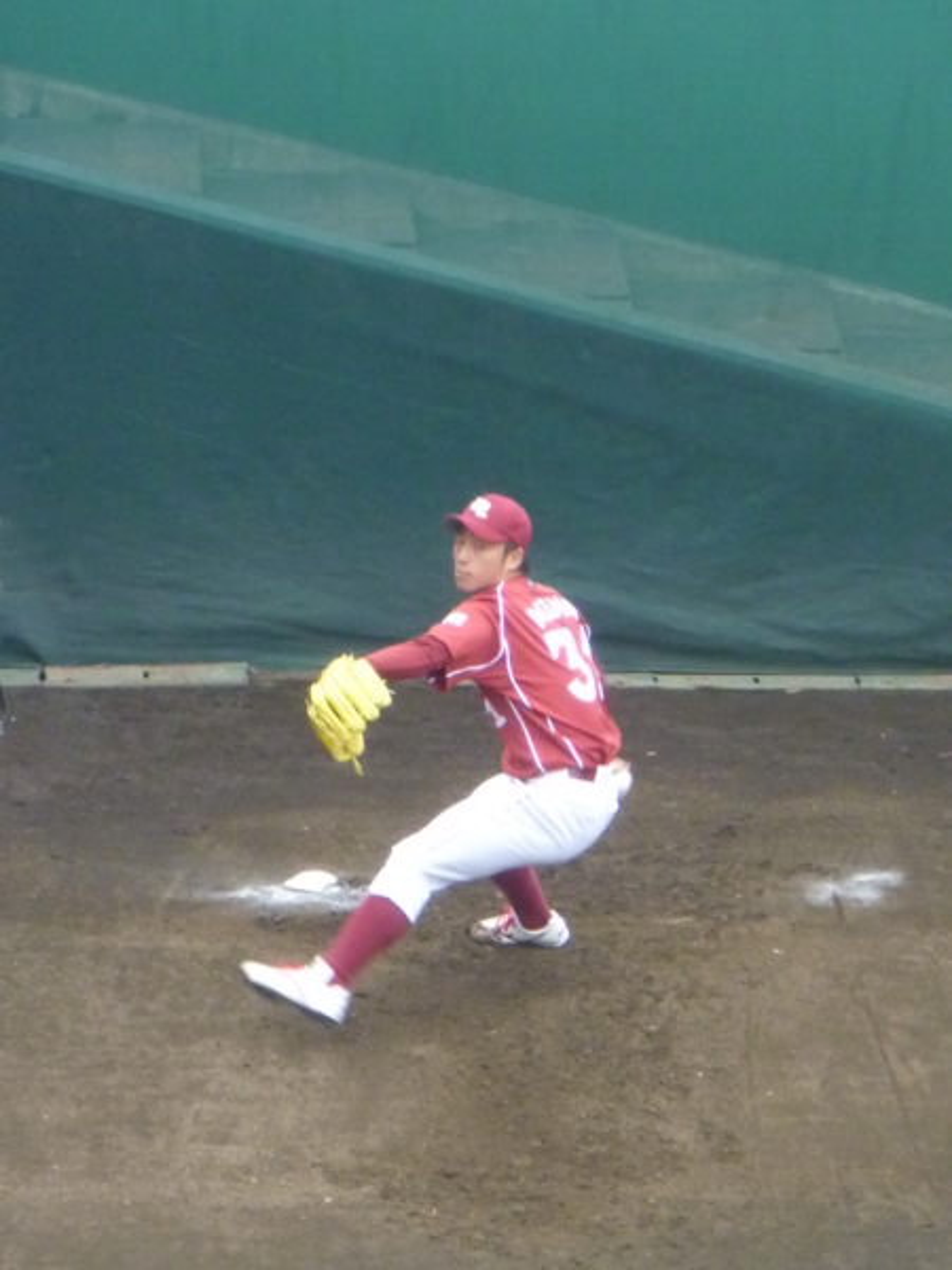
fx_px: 10011
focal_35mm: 273
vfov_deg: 7.3
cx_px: 476
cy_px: 635
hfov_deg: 5.4
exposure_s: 1/80
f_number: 5.9
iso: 400
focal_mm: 25.2
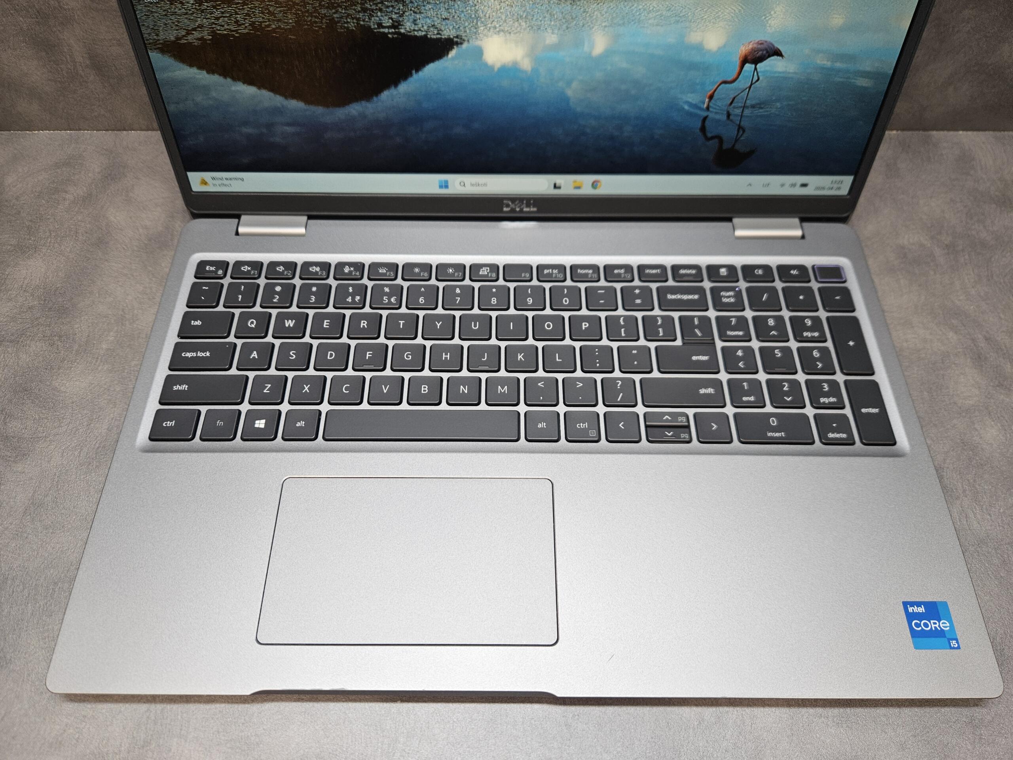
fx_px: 673
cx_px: 506
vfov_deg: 58.9
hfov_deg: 73.9
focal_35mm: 23
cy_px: 380
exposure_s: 1/101
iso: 80
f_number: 1.8
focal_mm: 5.4
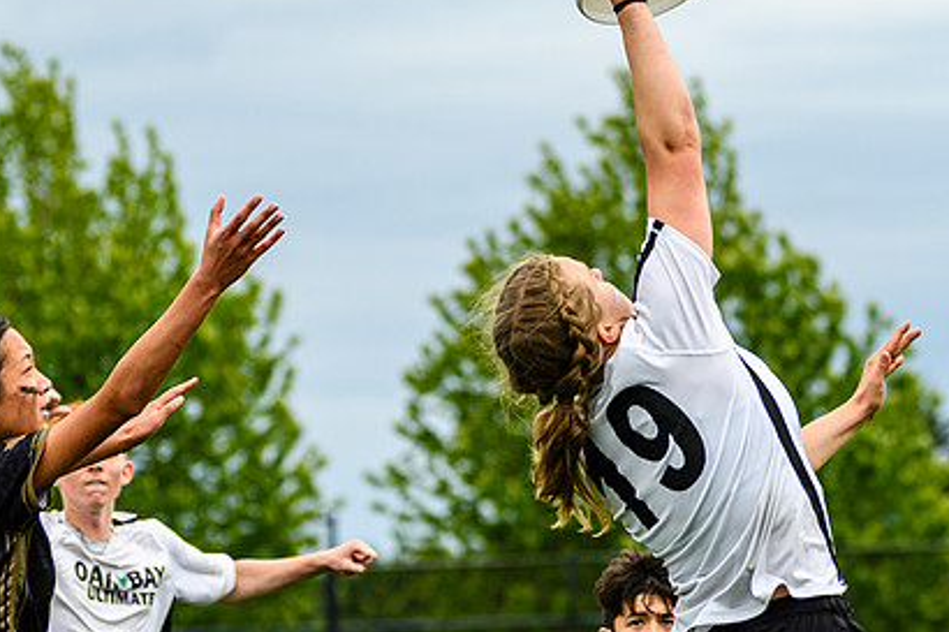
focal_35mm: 316
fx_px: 8326
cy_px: 352
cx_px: 679
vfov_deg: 4.3
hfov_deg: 6.5
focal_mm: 102
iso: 140
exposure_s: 1/1250
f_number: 3.2
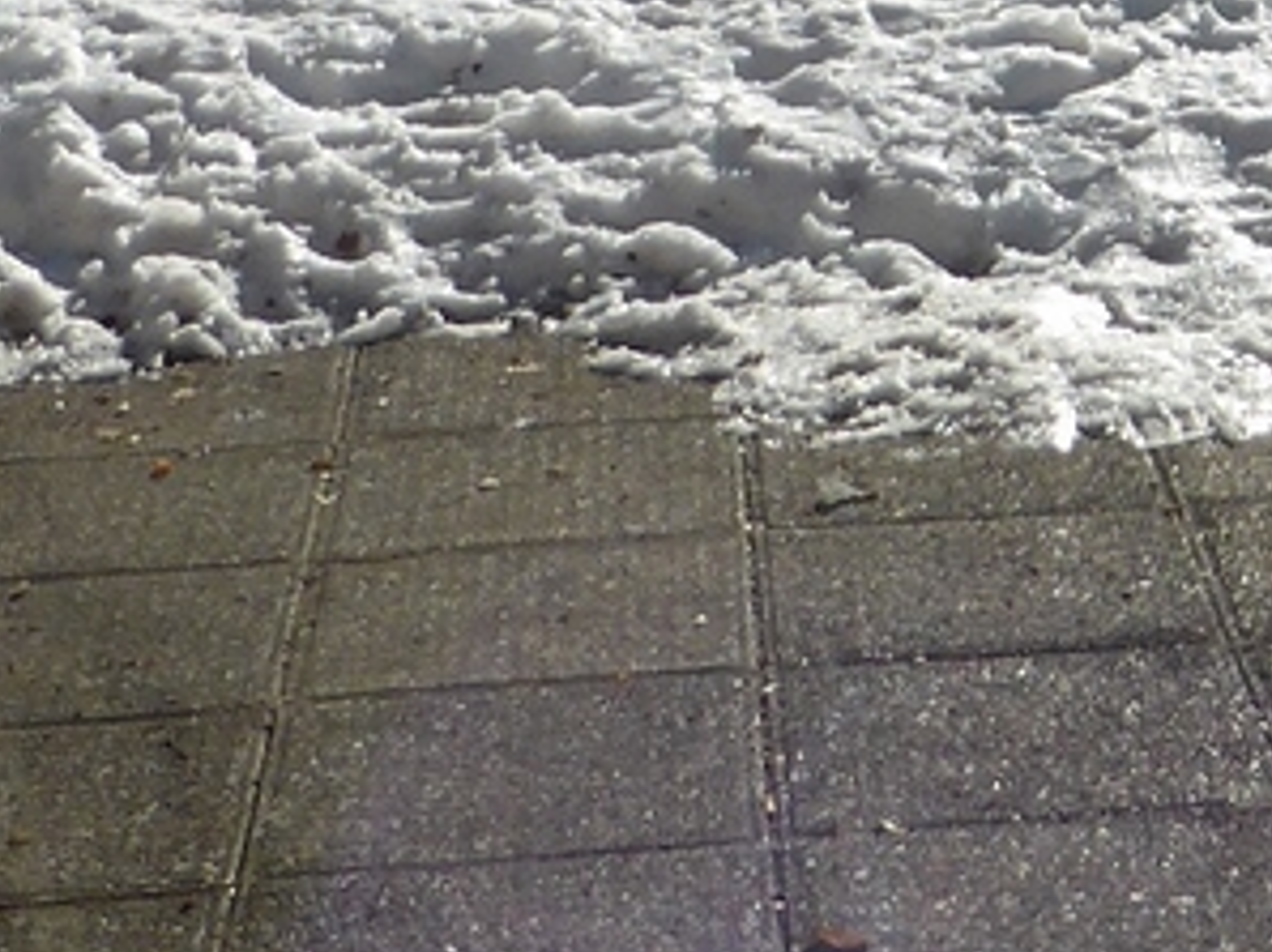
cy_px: -732
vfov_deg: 11.4
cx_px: 1400
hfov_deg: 15.8
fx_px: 4443
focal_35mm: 121
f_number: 3.3
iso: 100
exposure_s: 1/2000
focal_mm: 4.3
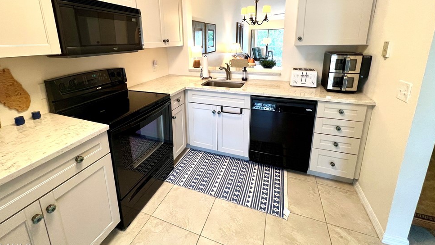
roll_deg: +1.7
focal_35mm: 15
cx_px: 206
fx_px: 173
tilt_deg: -14.7
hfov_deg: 102.9
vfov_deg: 68.8
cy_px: 85
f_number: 1.8
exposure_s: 1/60
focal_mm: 1.57
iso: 160
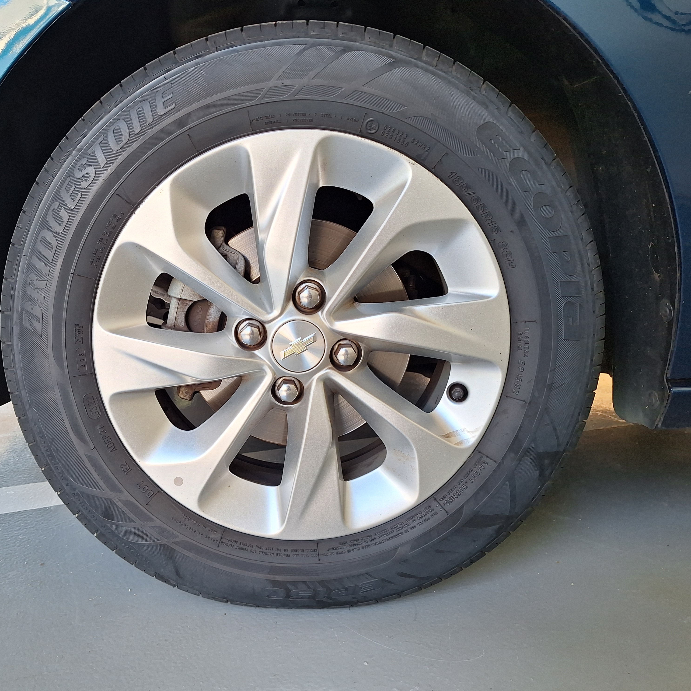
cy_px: 350
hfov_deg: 56.7
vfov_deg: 57.3
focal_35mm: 28
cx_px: 262
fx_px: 632
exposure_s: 1/120
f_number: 1.8
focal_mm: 5.54
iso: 50
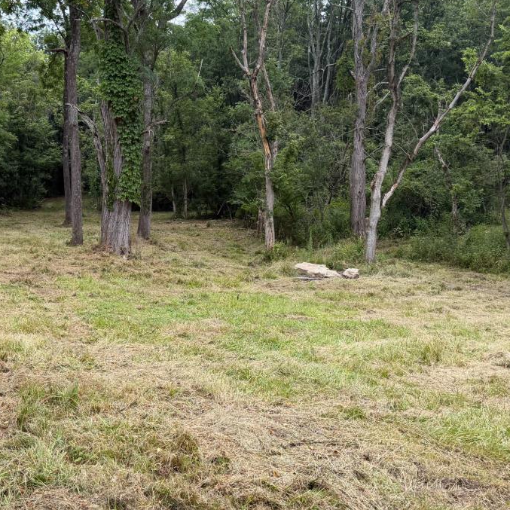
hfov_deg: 35.8
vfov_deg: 36.0
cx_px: 188
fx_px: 783
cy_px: 235
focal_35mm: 47
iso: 100
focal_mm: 6.76
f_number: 1.78
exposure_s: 1/878
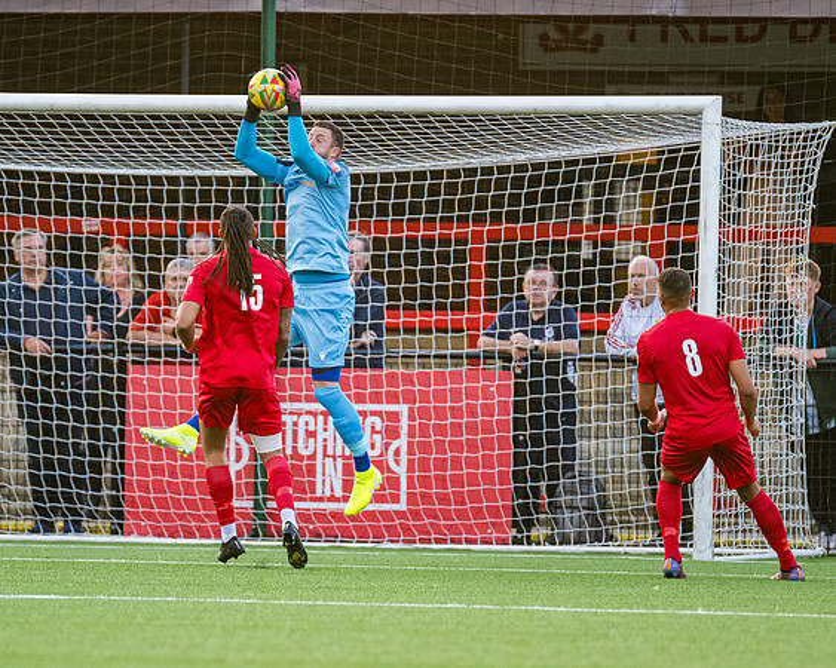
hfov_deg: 3.1
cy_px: 327
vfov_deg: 2.5
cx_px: 327
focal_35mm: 628
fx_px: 15529
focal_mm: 300
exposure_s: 1/1000
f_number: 2.8
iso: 1250
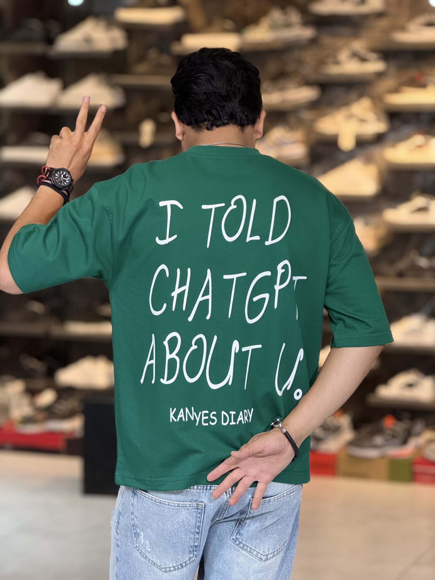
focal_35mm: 120
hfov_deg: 12.3
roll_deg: -1.3
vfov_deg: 16.4
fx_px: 2011
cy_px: 290
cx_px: 218
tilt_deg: -5.9
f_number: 2.8
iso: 200
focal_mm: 15.66
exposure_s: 1/100
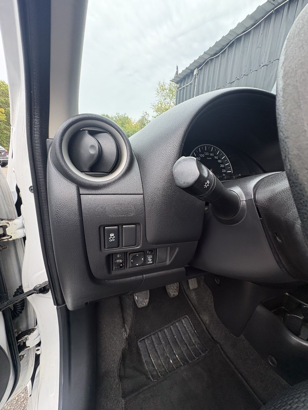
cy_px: 205
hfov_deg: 85.7
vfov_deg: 102.1
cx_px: 154
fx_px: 166
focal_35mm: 14
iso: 64
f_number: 2.2
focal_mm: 2.22
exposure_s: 1/139
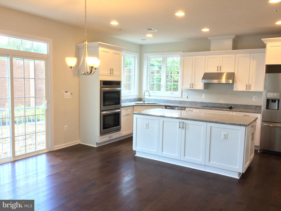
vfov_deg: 48.2
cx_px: 140
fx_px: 235
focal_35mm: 29
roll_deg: -0.2
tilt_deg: -7.4
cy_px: 106
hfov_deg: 61.7
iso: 50
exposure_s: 1/30
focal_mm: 4.15
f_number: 2.2
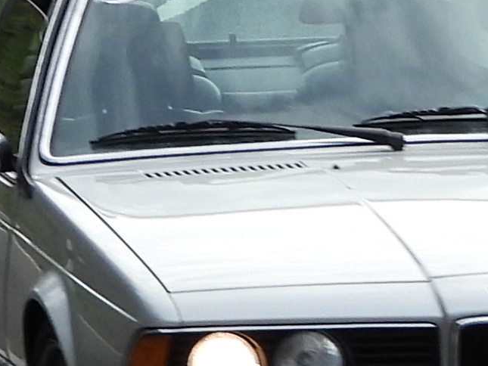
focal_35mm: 693
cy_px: 215
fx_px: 9771
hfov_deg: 2.9
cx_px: 562
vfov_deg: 2.1
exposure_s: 1/320
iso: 100
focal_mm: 17.5
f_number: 3.5
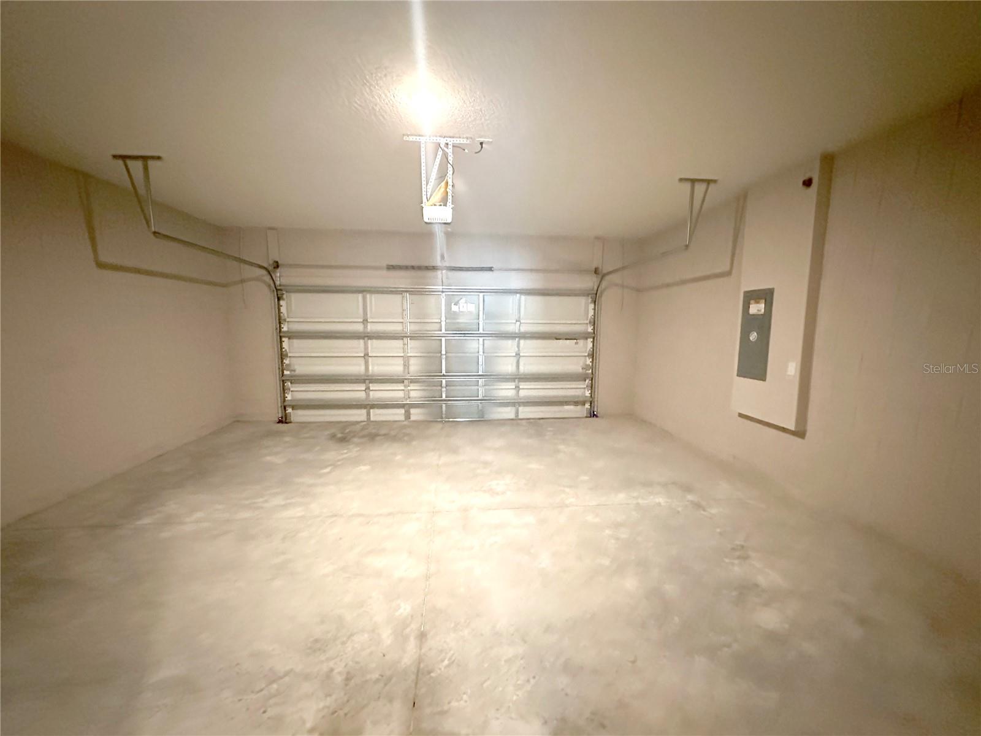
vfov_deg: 85.7
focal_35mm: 14
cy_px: 368
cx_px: 490
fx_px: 397
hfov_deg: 102.1
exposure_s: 1/40
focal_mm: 2.22
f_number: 2.2
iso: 1250
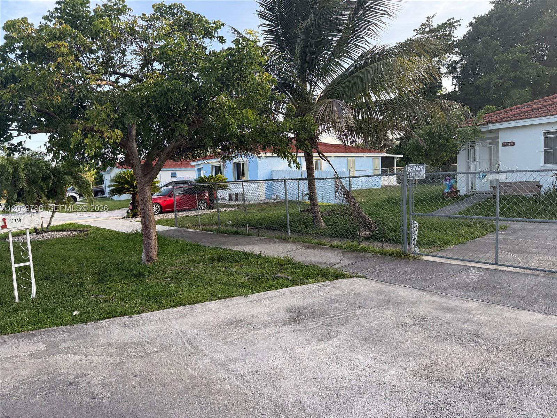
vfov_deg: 56.8
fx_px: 386
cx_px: 278
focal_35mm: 24
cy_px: 209
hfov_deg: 71.6
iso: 100
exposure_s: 1/967
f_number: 1.78
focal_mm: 6.76
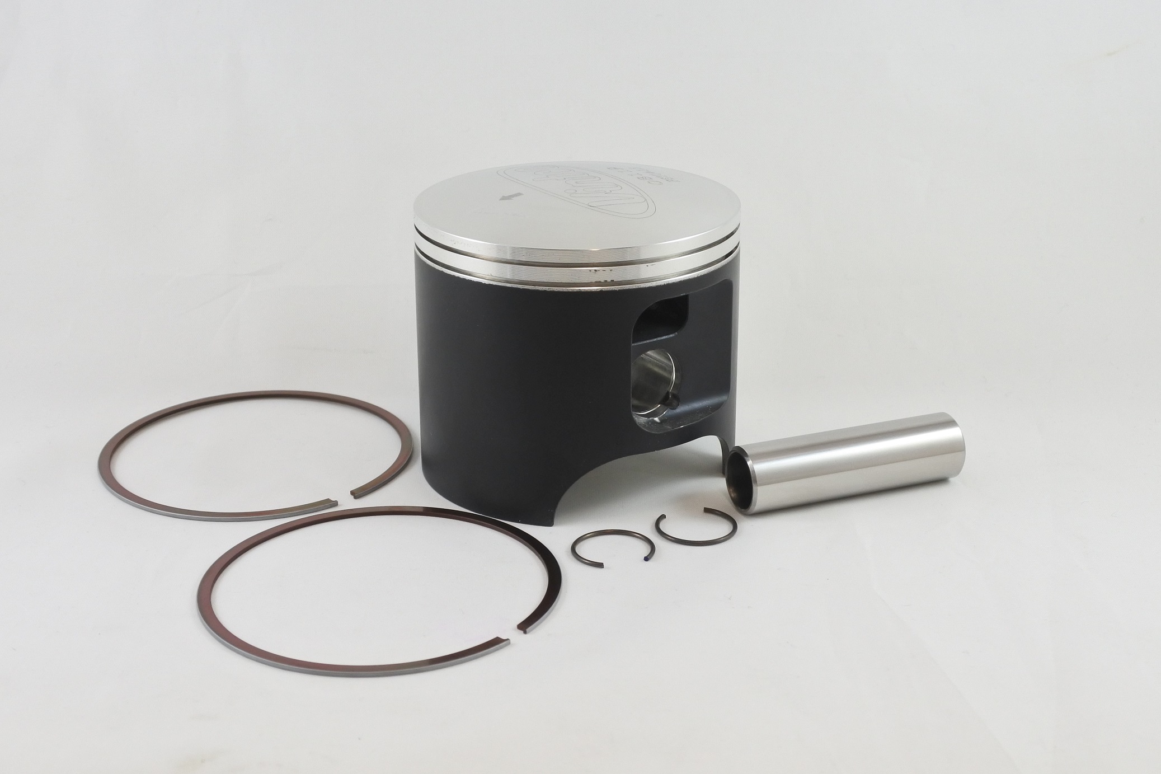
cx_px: 580
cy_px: 387
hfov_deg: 50.7
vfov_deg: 35.0
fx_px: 1225
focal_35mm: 38
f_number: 4
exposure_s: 1/160
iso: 400
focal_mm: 14.3
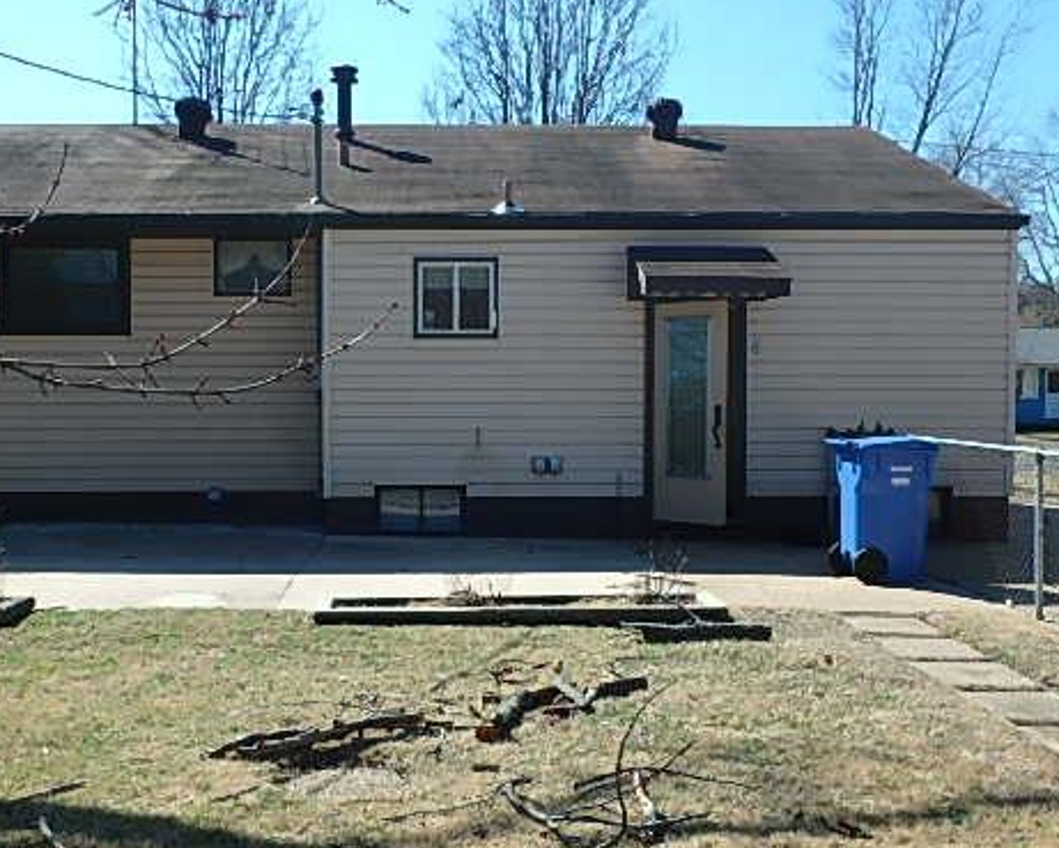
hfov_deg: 43.7
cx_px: 450
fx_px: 1317
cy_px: 444
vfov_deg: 35.7
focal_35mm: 42
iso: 125
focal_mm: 5.6
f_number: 4.7
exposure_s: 1/500
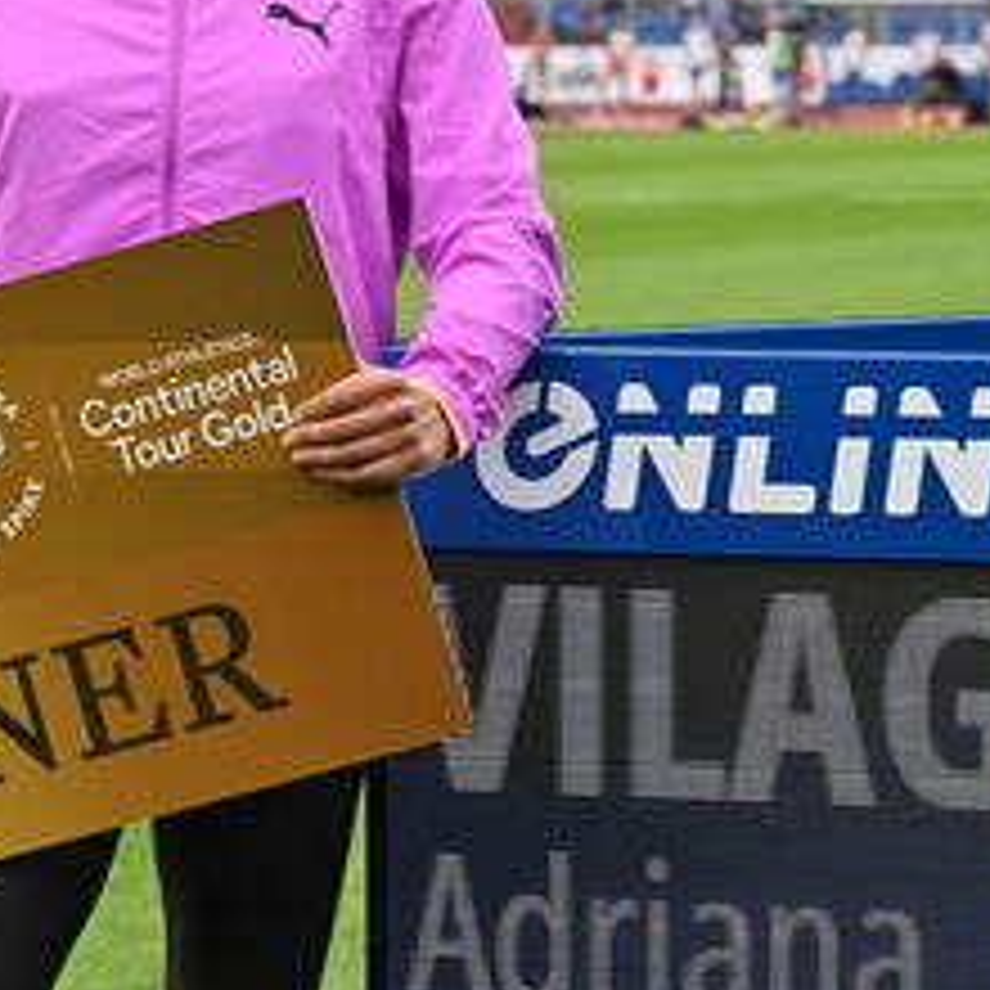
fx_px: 7248
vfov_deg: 7.8
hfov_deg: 7.8
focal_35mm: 224
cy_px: 313
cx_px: 436
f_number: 8
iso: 1400
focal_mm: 98
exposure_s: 1/1000
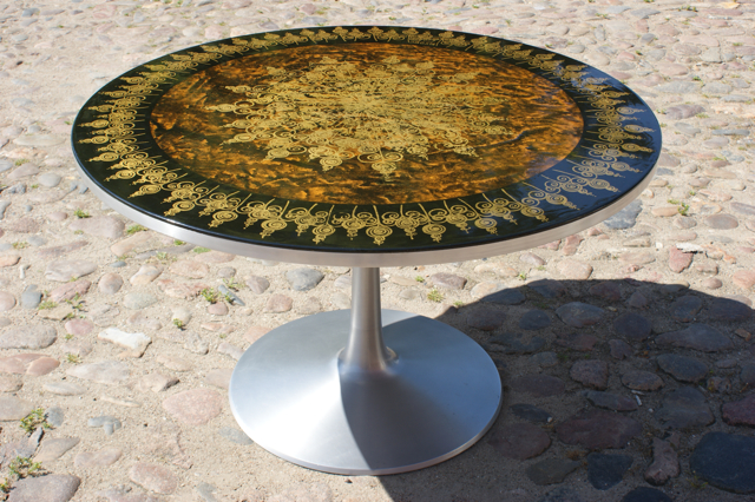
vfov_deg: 29.8
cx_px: 378
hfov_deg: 43.6
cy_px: 251
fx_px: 943
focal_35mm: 45
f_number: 8
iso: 100
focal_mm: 30
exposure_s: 1/125
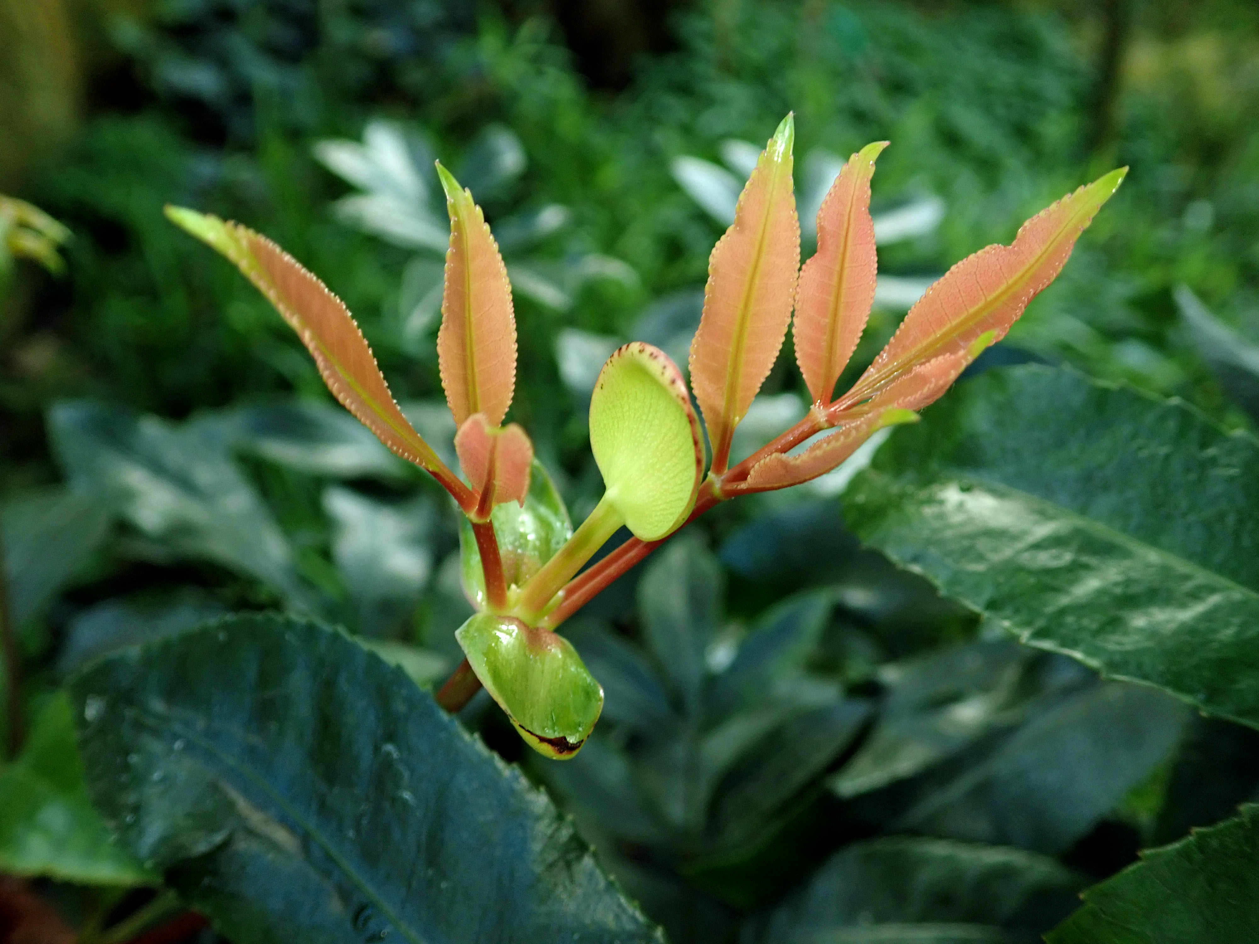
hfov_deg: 60.0
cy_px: 472
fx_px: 1091
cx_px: 630
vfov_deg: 46.8
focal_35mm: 30
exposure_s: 1/125
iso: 250
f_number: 2.3
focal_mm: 5.5
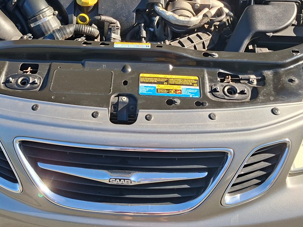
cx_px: 119
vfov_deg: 28.0
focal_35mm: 49
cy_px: 1
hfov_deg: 38.7
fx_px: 429
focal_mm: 5.54
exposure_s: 1/669
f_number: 1.8
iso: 50
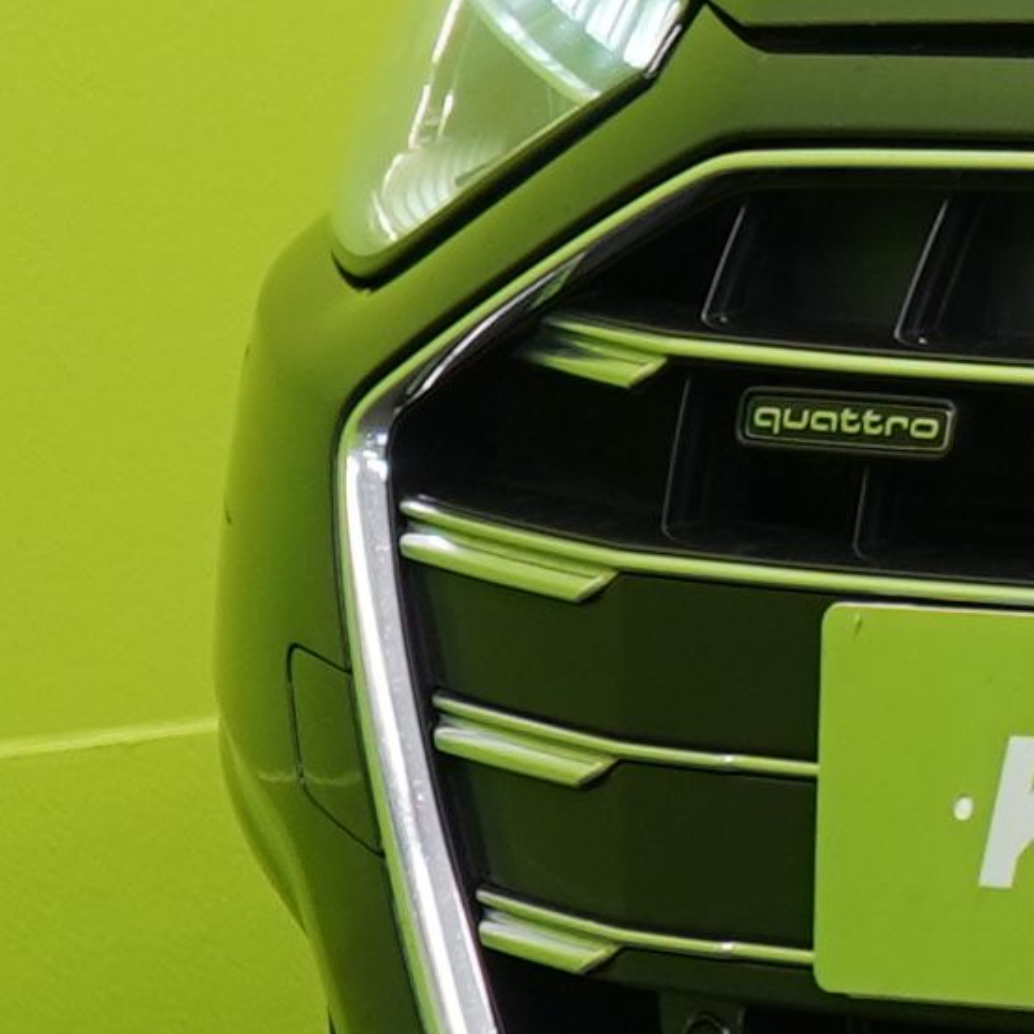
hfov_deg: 3.4
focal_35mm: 480
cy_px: -661
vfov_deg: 3.6
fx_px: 16221
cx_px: 4724
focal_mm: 52
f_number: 5
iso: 400
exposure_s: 1/30
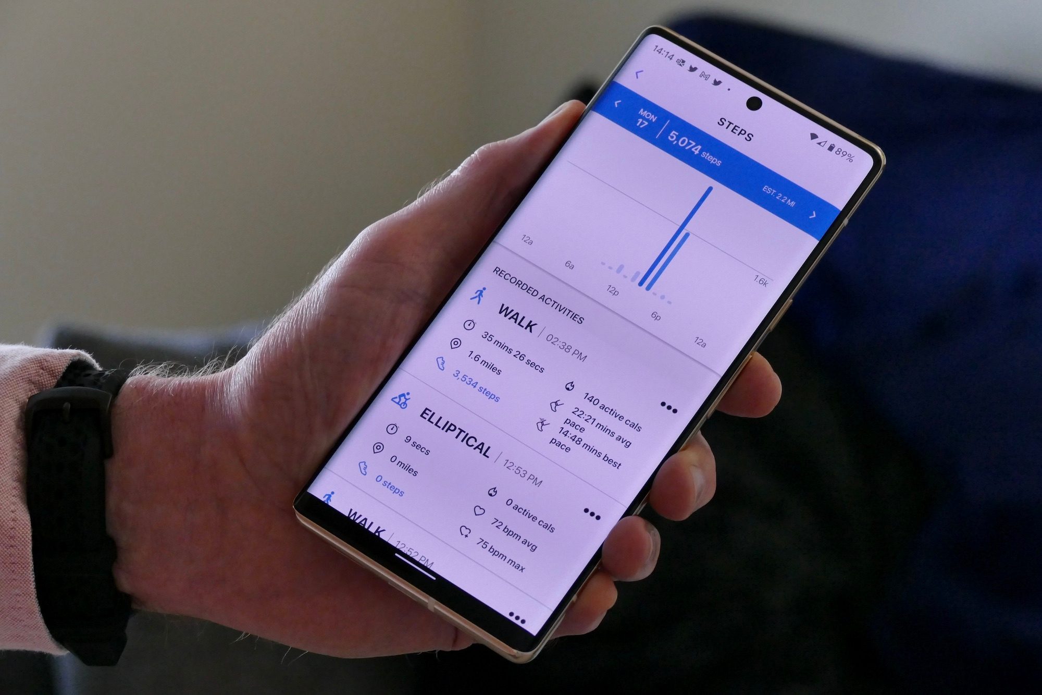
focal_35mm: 130
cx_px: 521
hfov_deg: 15.8
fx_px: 3762
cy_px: 348
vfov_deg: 10.5
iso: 1250
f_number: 4.5
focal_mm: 47.46
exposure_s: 1/80
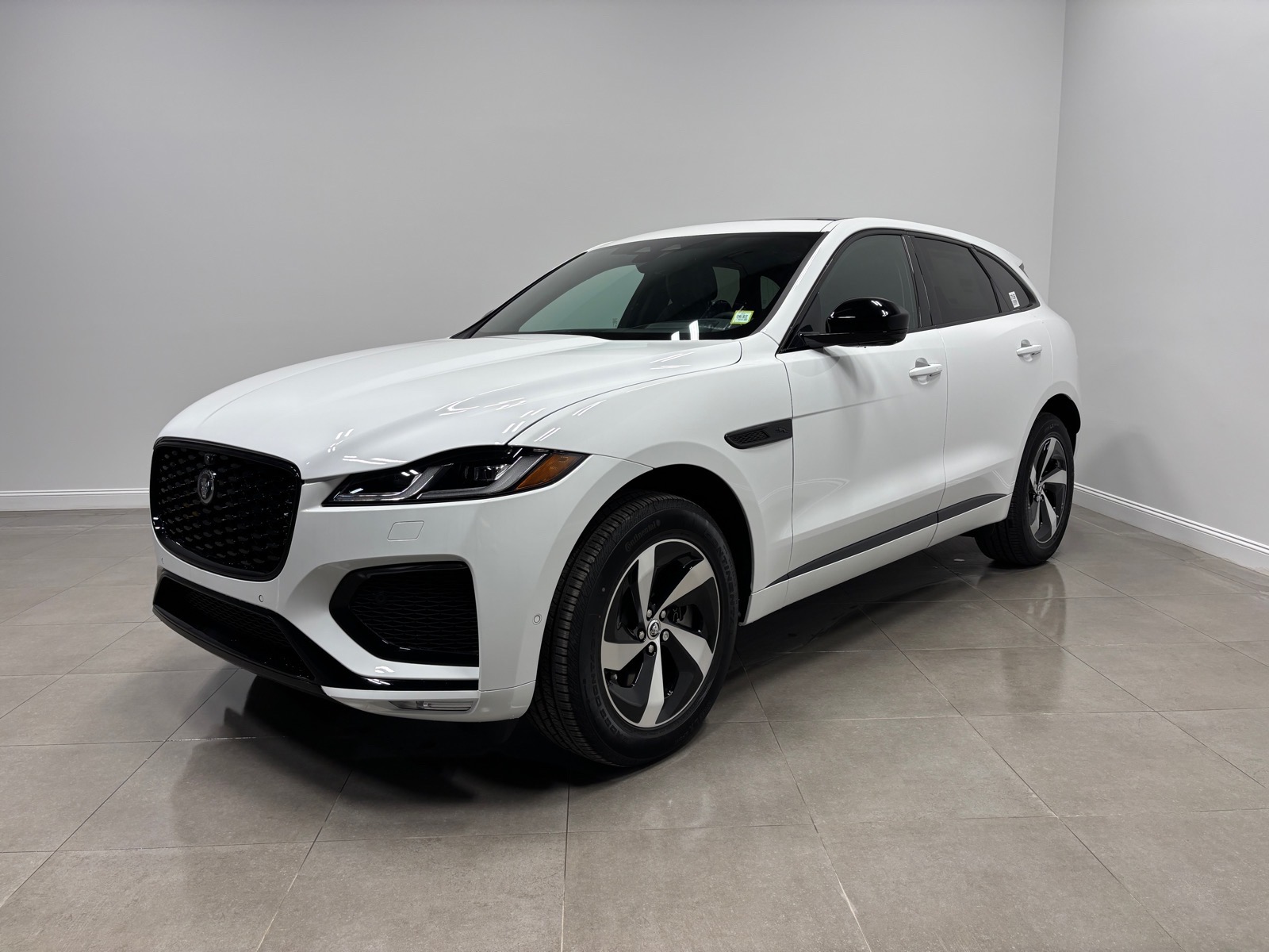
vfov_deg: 53.1
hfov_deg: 67.3
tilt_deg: -9.7
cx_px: 634
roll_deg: +0.4
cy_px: 476
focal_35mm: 26
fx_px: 953
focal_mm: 5.96
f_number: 1.6
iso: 50
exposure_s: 1/342
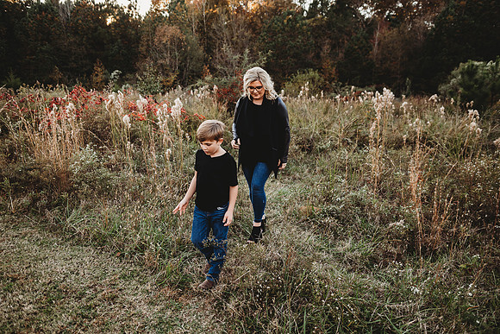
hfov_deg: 73.7
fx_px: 333
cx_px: 250
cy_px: 167
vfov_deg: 53.2
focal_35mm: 24
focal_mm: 24
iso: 100
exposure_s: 1/125
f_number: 2.5
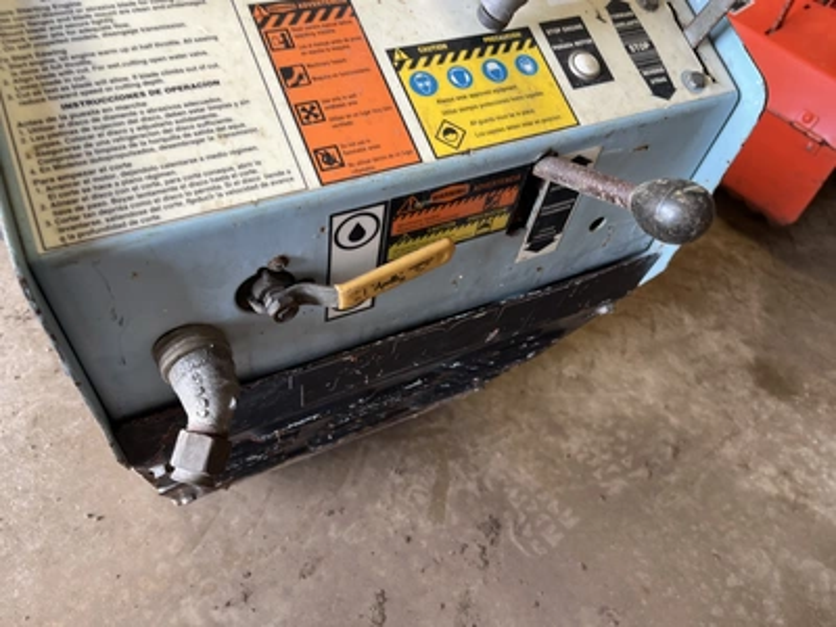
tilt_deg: -54.4
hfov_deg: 67.3
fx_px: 628
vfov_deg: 53.1
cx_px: 418
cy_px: 314
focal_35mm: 26
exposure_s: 1/60
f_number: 1.6
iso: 80
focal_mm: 5.1
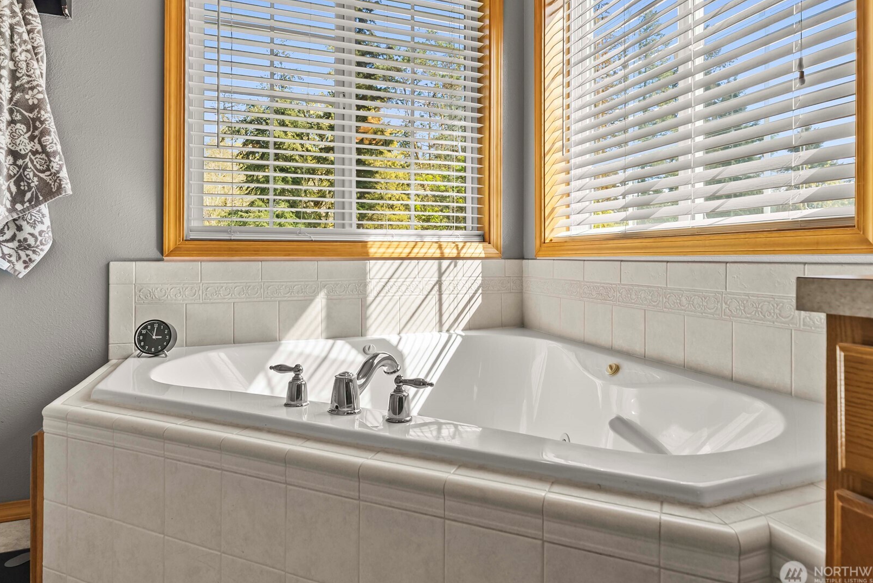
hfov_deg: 83.9
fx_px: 485
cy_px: 289
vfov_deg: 62.0
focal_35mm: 20
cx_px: 452
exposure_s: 1/30
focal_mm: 19
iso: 400
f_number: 7.1
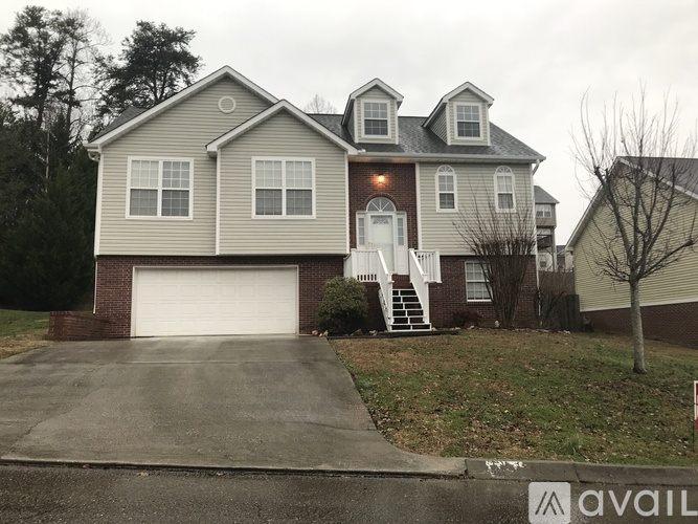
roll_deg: +0.3
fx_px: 564
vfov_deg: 49.7
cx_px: 349
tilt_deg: +8.5
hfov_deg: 63.5
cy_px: 262
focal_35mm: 28
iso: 32
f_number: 1.8
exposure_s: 1/60
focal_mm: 3.99
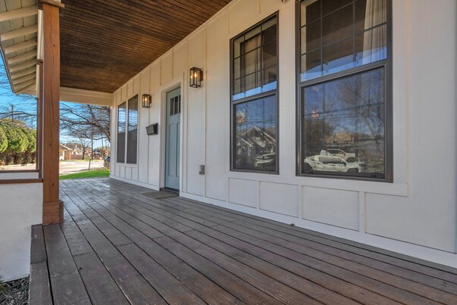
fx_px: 229
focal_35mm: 18
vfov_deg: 67.4
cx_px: 237
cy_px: 158
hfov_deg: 90.0
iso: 100
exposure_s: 1/30
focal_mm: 17
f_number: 9
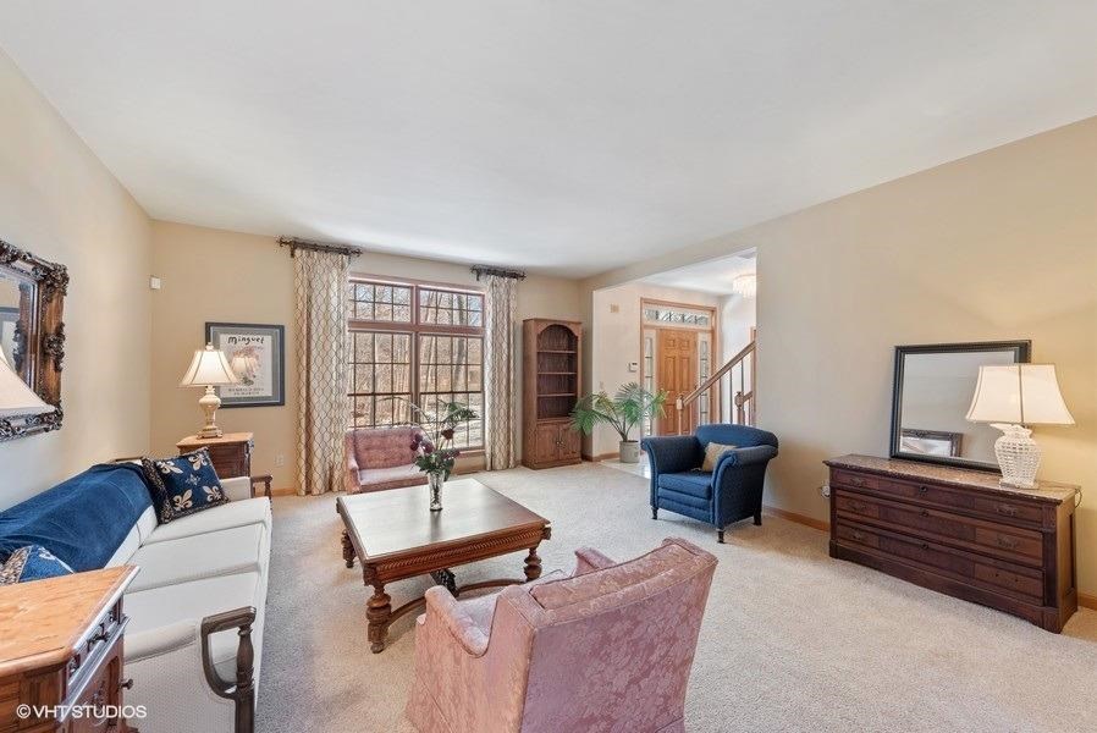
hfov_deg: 104.2
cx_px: 548
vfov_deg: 81.3
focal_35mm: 14
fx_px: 427
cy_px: 366
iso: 200
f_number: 11
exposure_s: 1.6
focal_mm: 14
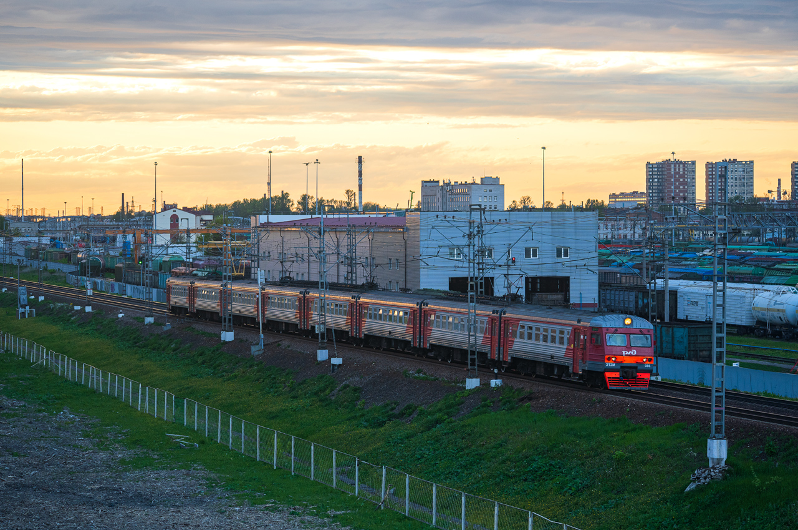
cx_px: 399
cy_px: 265
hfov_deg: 16.3
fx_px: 2793
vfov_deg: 10.8
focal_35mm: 126
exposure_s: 1/250
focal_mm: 126.2
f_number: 5.6
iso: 800
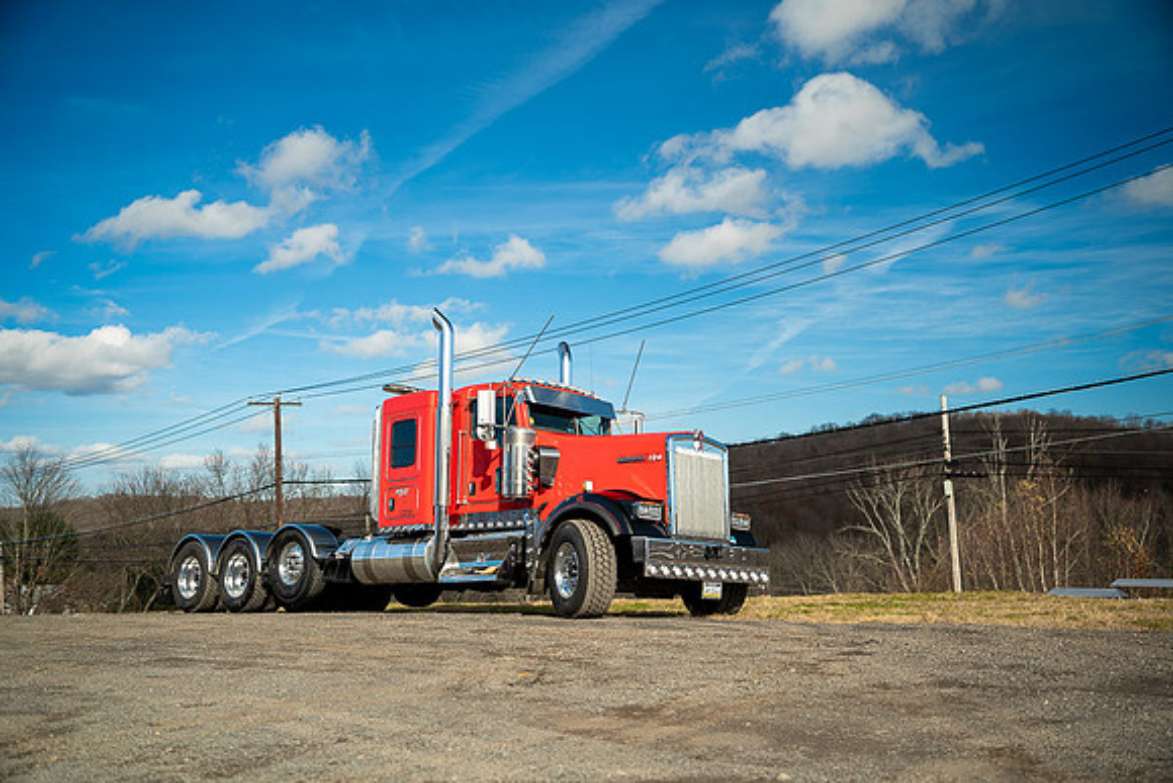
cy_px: 392
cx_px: 586
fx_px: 1141
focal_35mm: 35
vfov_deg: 37.9
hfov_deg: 54.4
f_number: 2.2
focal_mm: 35
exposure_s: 1/1000
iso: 100
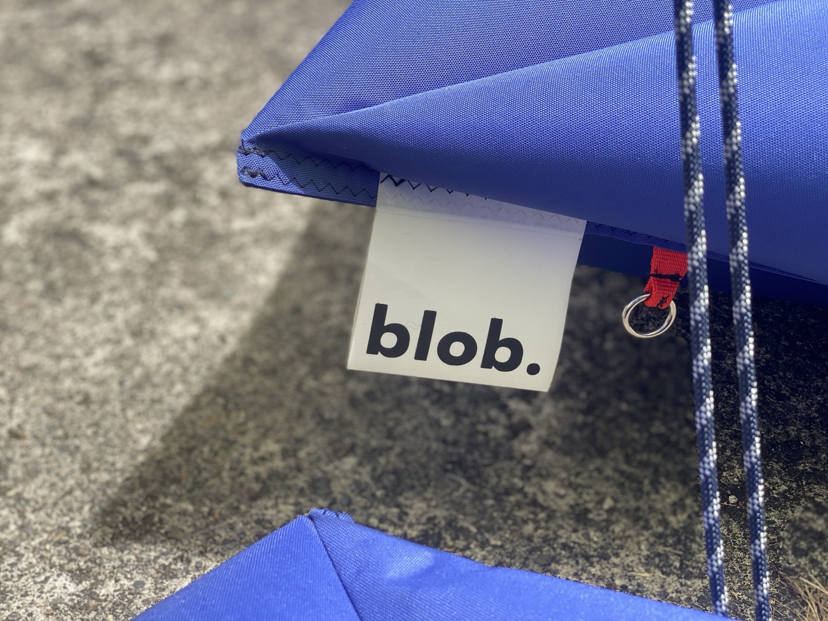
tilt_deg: -33.2
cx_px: 414
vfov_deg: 28.0
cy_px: 310
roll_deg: -1.2
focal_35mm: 52
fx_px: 1244
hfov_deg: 36.8
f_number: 2
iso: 20
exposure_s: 1/494
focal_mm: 6
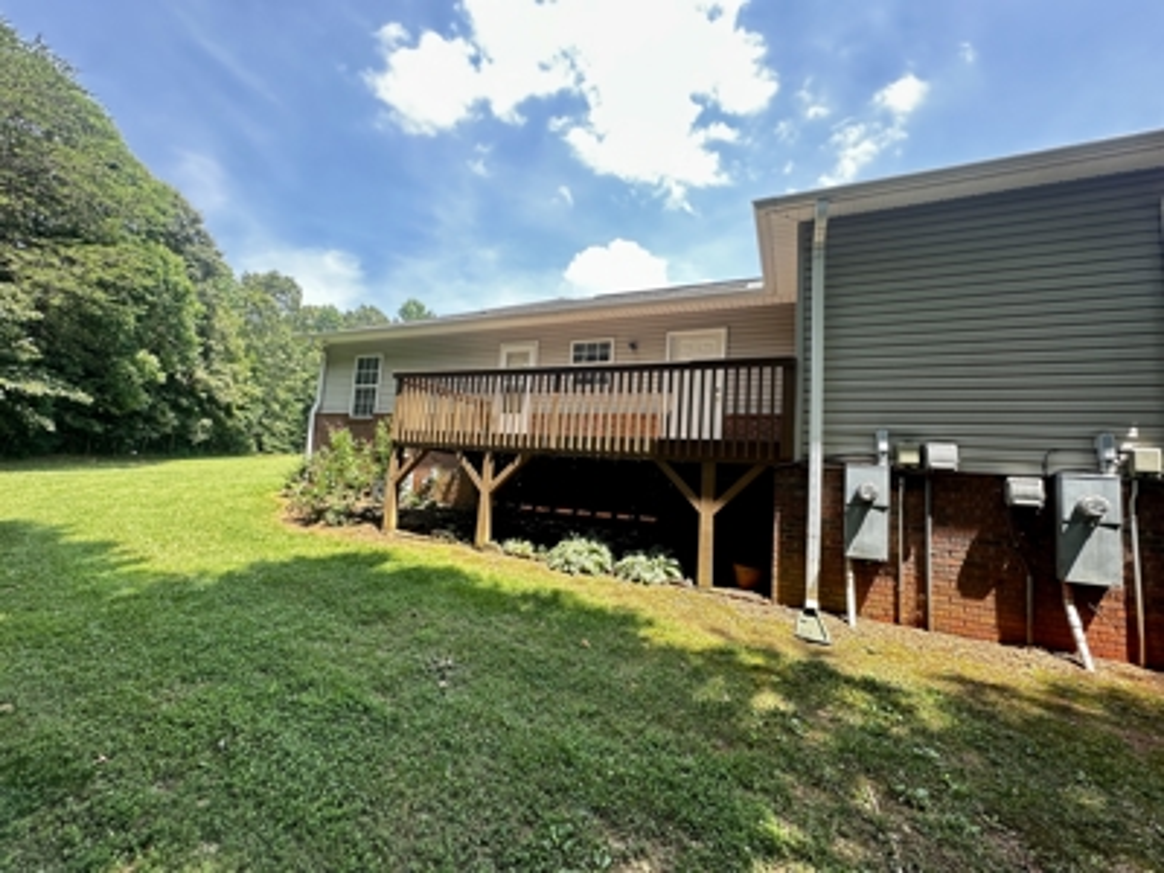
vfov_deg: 85.7
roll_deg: -4.4
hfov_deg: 102.1
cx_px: 582
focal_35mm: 14
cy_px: 436
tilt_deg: +7.0
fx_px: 471
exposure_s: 1/206
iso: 40
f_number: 2.2
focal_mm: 2.22
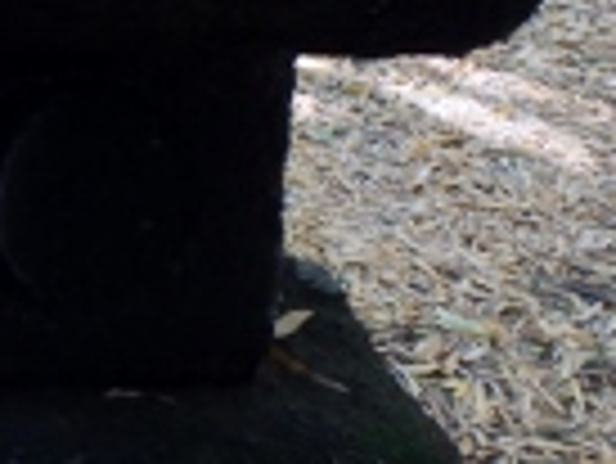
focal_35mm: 96
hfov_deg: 17.8
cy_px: -146
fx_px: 1710
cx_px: -360
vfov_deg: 14.7
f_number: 3.9
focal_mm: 5
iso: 250
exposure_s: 1/30
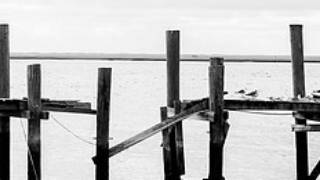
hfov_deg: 17.0
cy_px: 19
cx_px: 106
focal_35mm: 126
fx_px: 1068
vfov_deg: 9.6
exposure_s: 1/15
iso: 64
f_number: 11
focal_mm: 48
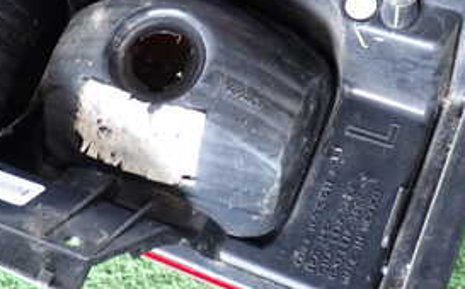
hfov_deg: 28.7
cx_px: 90
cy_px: 88
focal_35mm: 70
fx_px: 886
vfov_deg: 18.5
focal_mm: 5.4
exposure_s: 1/30
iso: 320
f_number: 2.3
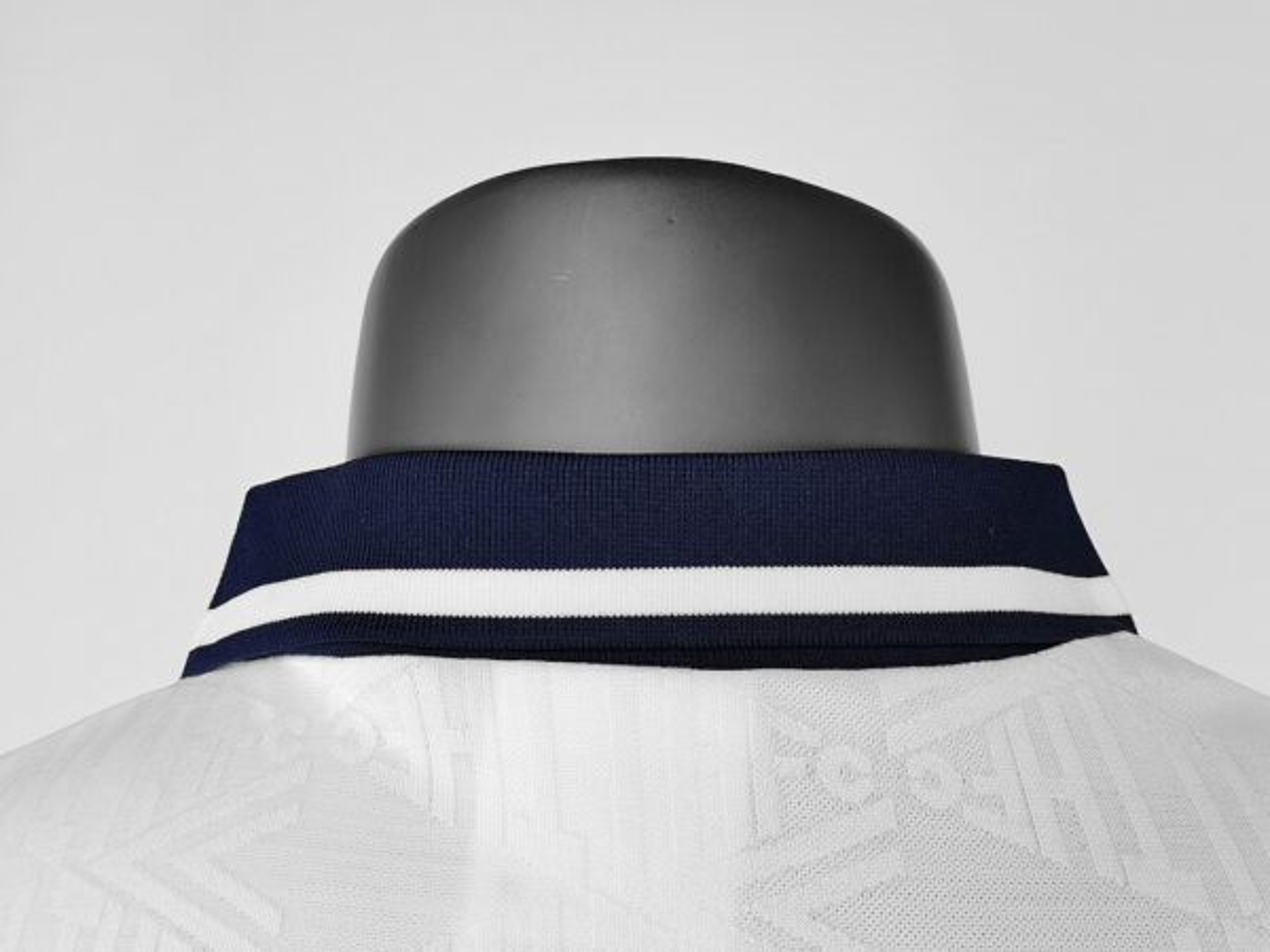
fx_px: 1614
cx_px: 635
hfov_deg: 42.9
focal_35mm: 44
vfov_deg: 32.9
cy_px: 476
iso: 125
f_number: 1.8
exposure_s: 1/50
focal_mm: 5.58
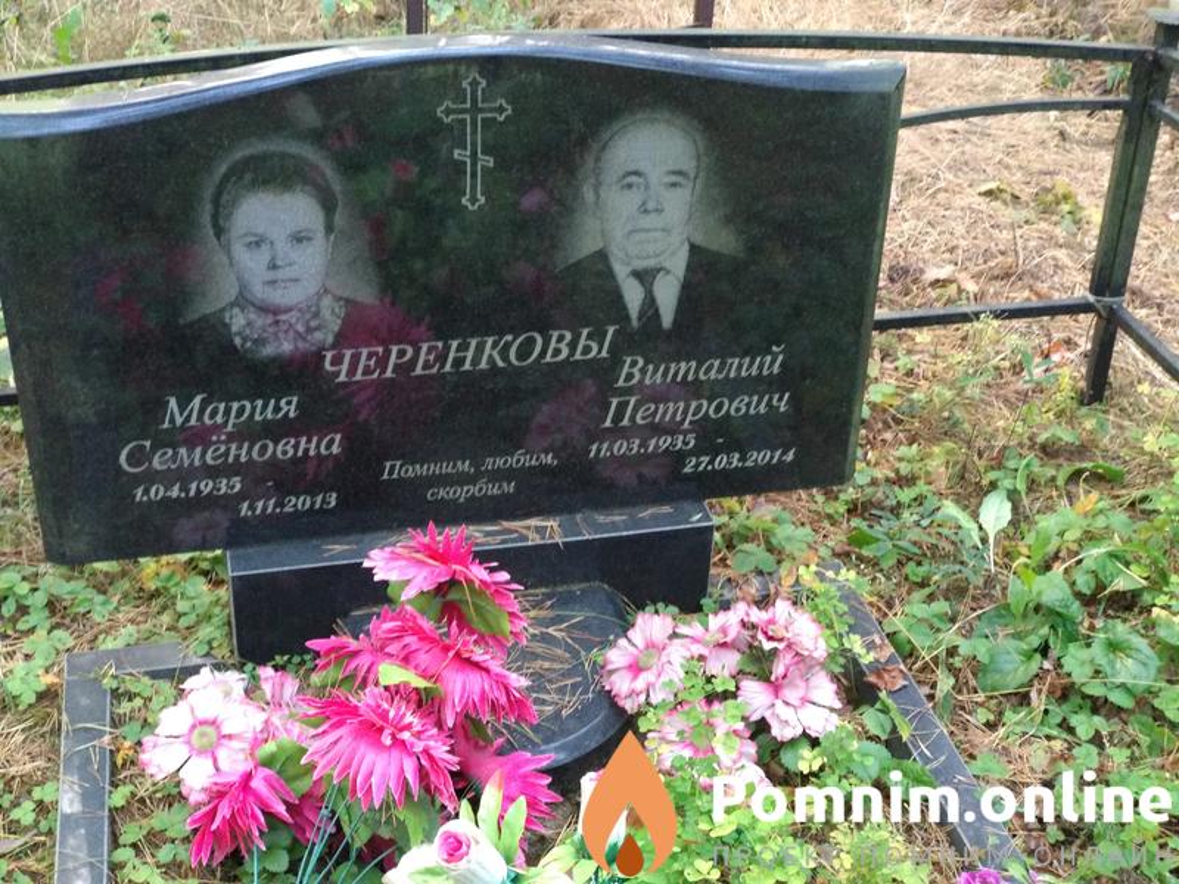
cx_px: 590
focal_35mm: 52
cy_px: 442
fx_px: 1771
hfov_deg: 36.8
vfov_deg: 28.0
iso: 800
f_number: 2.6
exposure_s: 1/30
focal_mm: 5.99
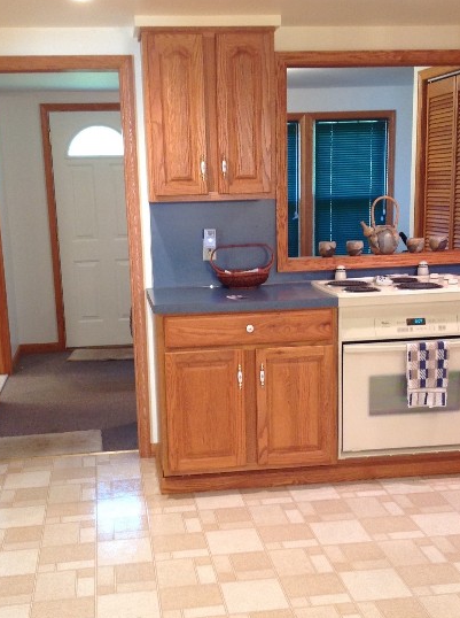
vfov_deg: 38.1
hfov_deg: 29.0
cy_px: 364
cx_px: 227
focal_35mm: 50
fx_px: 889
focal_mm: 4.28
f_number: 2.4
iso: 100
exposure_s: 1/15
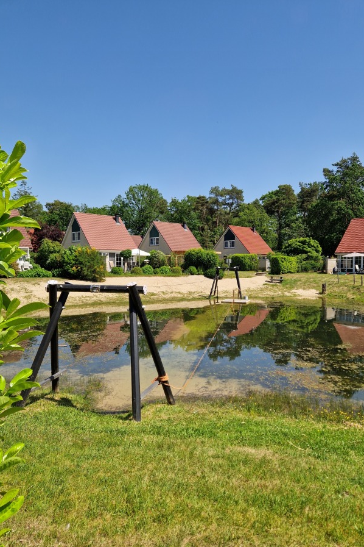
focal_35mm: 24
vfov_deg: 73.7
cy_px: 273
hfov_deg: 53.1
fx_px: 364
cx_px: 199
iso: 50
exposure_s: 1/1796
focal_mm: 5.4
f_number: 1.8
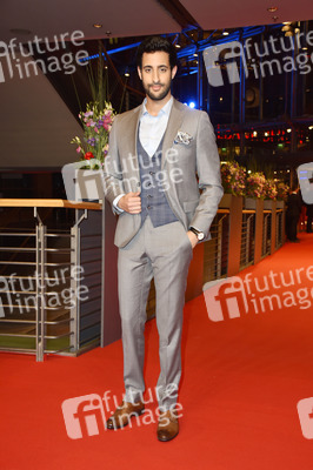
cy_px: 235
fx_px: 575
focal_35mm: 44
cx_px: 156
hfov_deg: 30.5
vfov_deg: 44.5
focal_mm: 44
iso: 640
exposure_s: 1/125
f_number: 5.6
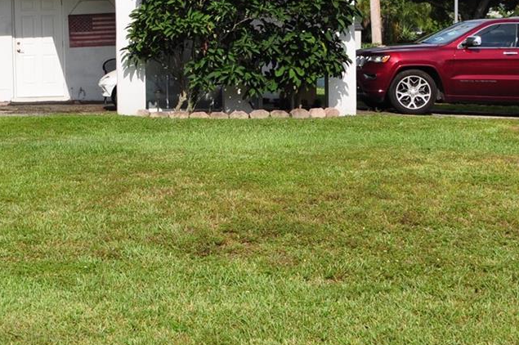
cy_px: 69
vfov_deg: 19.8
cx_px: -68
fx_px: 979
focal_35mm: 68
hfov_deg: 27.0
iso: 400
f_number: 7.1
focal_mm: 18
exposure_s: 1/1600
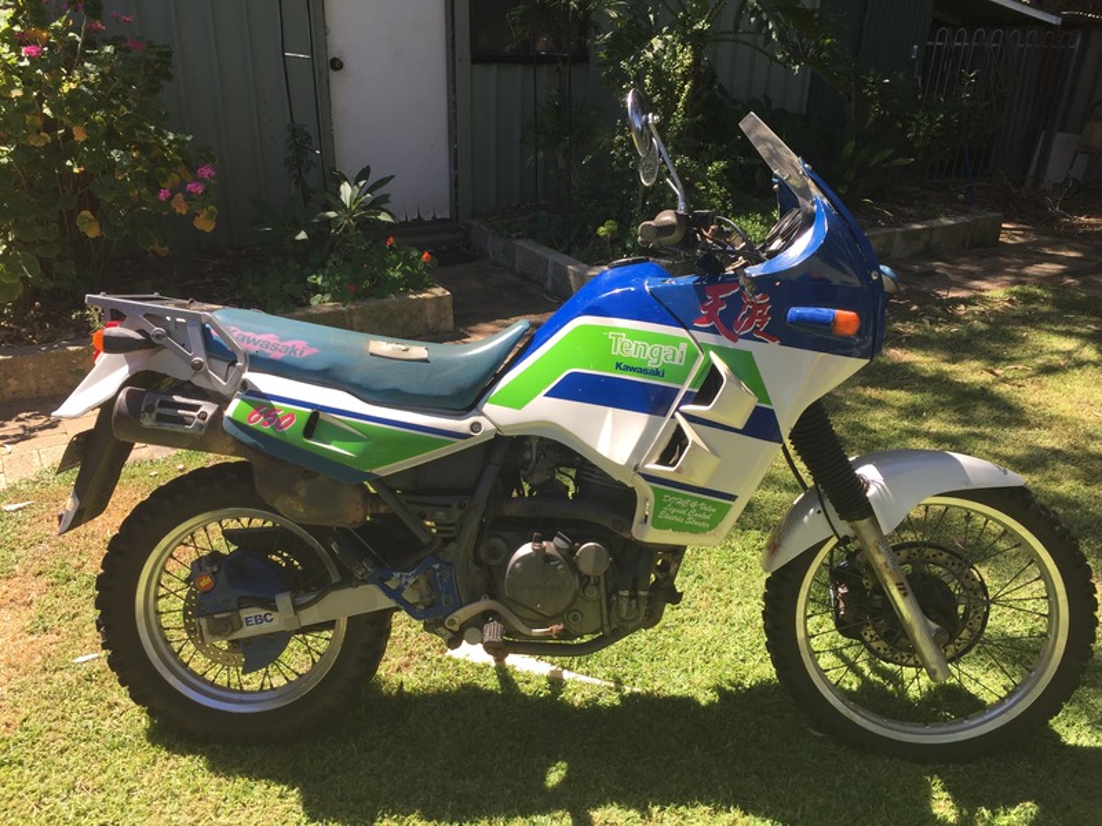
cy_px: 413
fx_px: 923
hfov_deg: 61.7
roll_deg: -2.1
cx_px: 551
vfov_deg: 48.2
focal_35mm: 29
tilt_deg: -23.3
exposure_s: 1/775
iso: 32
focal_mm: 4.15
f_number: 2.2
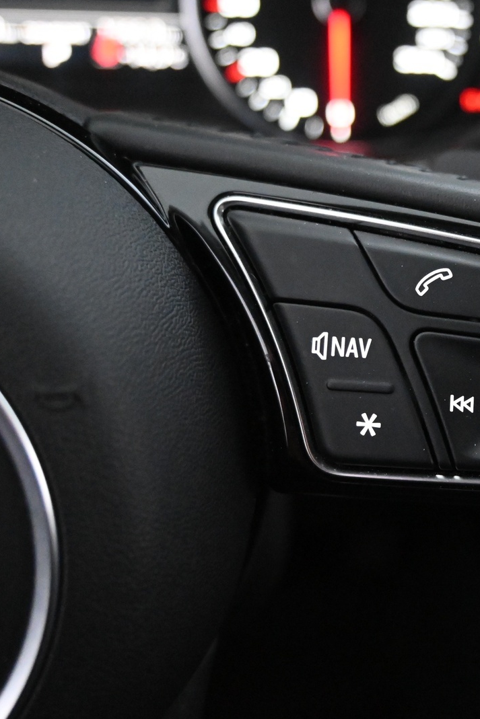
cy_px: 362
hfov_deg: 26.1
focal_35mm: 50
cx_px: 440
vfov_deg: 39.6
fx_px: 1000
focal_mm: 22
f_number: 4
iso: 8000
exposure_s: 1/40
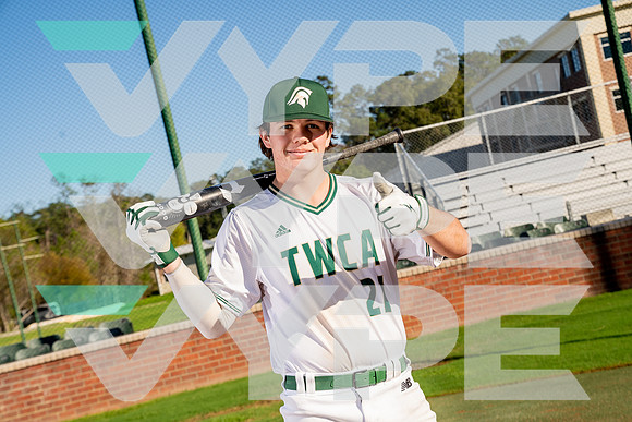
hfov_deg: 28.8
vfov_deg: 19.5
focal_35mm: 70
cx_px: 316
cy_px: 211
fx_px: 1229
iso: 100
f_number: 7.1
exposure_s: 1/250
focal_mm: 70
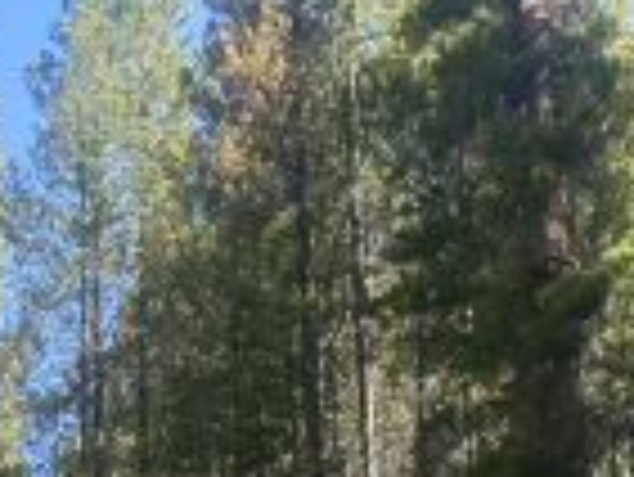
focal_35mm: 118
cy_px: 1030
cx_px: -643
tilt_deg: +4.0
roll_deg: -2.6
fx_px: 2163
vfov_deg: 11.1
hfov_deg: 14.0
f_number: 1.8
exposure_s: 1/560
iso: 32
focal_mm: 4.25
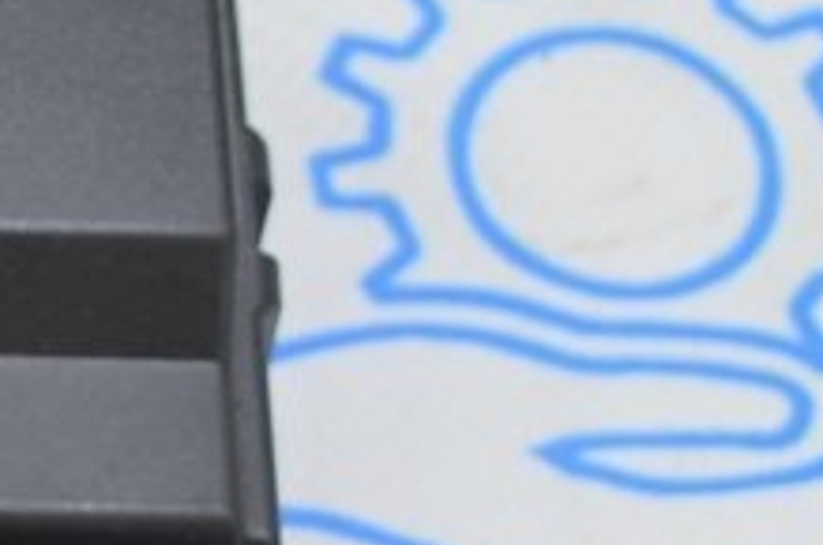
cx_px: -962
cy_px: 532
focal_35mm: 267
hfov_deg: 7.4
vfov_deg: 5.1
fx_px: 6091
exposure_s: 1/20
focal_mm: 38
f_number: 5.6
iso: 400
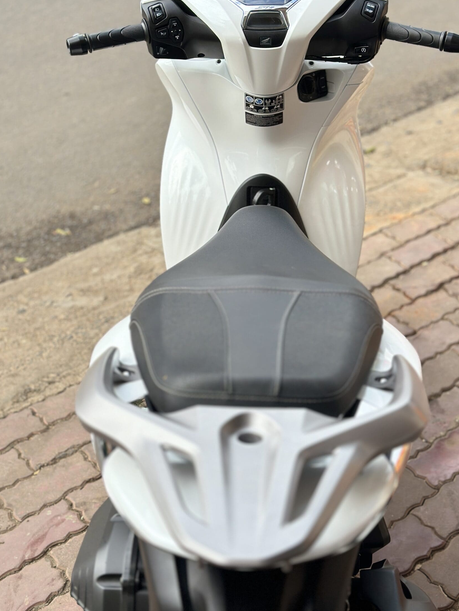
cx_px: 262
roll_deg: -2.0
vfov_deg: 34.3
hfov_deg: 26.1
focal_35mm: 56
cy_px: 293
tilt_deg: -36.5
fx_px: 990
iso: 80
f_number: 1.78
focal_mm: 6.86
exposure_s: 1/1133
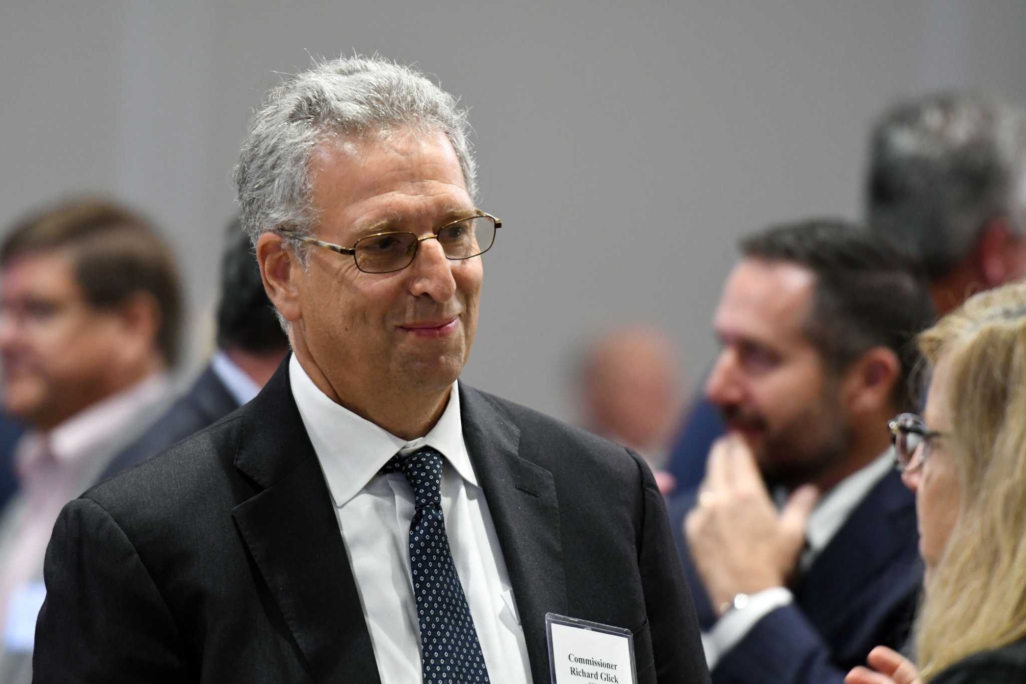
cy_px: 342
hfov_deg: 6.9
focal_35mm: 300
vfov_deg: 4.6
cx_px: 513
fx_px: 8549
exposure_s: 1/125
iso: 3200
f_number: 2.8
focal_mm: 200
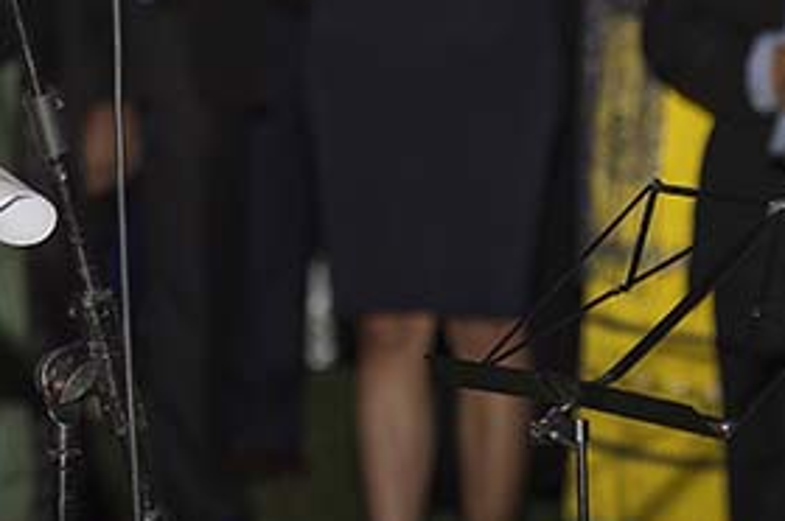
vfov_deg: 3.8
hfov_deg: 5.7
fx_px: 7841
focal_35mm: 360
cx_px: 87
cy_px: -203
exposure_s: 1/60
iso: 400
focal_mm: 105
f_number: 4.5
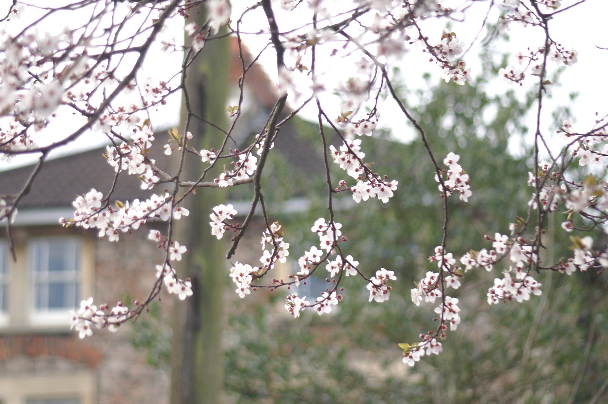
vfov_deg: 8.3
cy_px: 213
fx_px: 2784
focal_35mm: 165
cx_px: 284
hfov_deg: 12.5
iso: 200
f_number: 4.5
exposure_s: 1/200
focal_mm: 100
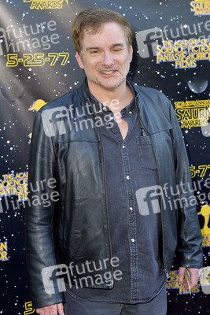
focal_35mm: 60
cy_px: 158
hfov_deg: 22.6
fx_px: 525
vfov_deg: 33.4
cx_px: 105
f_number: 6.3
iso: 500
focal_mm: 60
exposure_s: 1/320
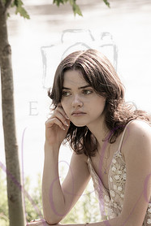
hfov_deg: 6.8
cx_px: 82
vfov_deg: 10.2
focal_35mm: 202
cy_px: 137
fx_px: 1268
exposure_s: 1/320
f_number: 8
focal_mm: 125
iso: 400
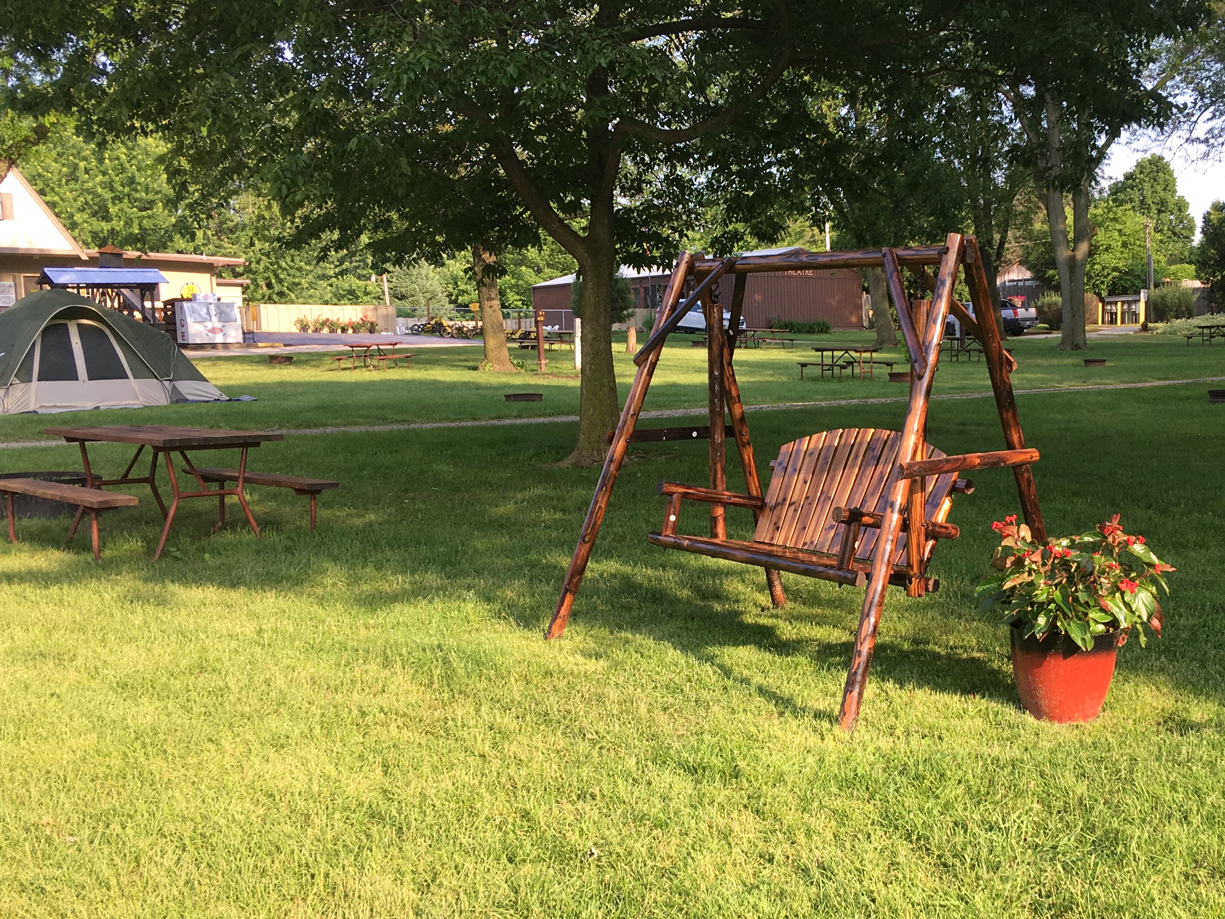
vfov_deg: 34.3
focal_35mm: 42
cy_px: 520
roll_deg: +1.6
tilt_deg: -6.4
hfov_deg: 44.2
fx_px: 1486
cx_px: 804
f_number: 2.2
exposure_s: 1/309
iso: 25
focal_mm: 4.15
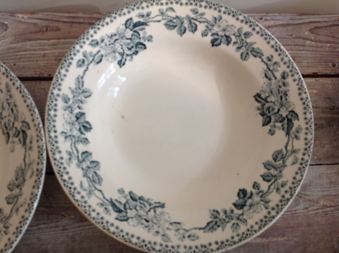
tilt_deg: -74.6
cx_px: 170
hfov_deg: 52.7
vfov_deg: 40.6
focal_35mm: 35
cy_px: 126
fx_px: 342
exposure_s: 1/24
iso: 64
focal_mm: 4.28
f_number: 2.4
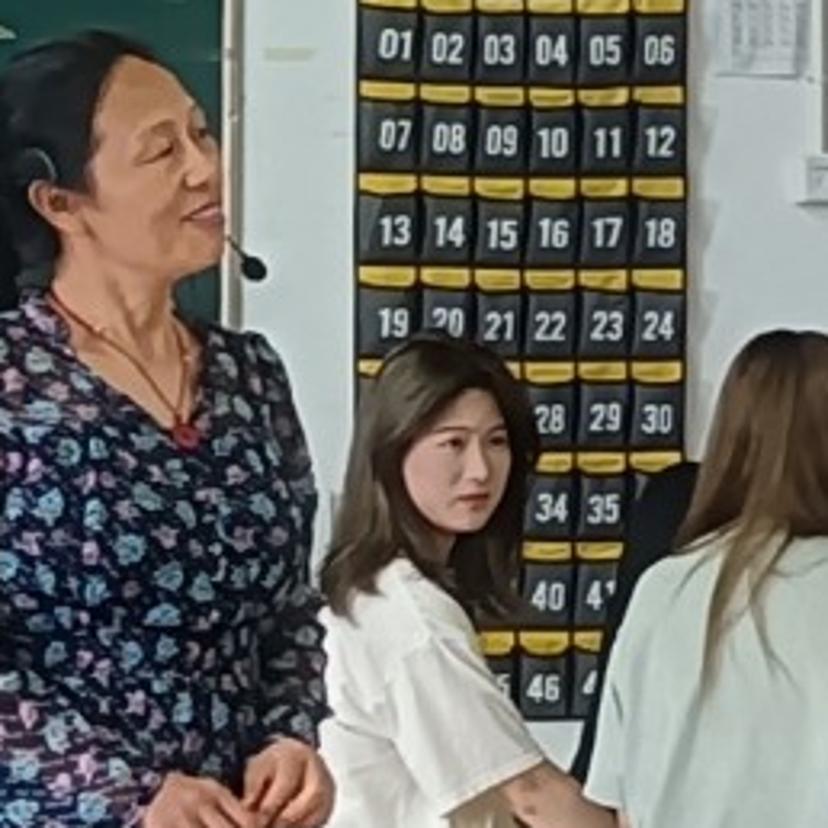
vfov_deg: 8.2
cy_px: 687
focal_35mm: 214
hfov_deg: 8.1
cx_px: 950
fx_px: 5791
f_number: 1.9
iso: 452
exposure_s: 1/50
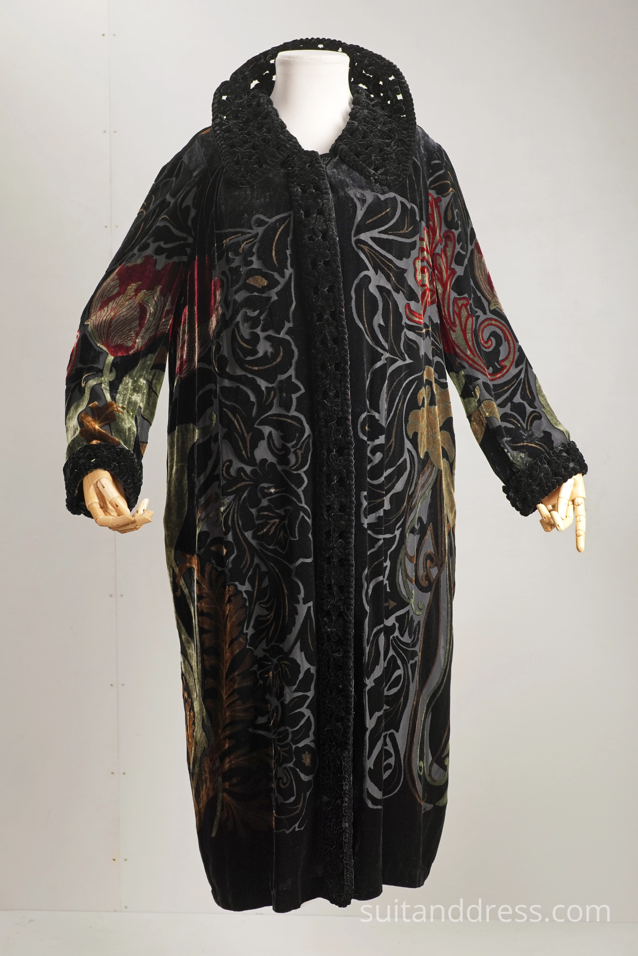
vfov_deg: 41.1
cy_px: 478
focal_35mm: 48
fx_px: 1276
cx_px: 319
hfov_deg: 28.1
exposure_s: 1/25
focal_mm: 32
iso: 320
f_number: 5.6
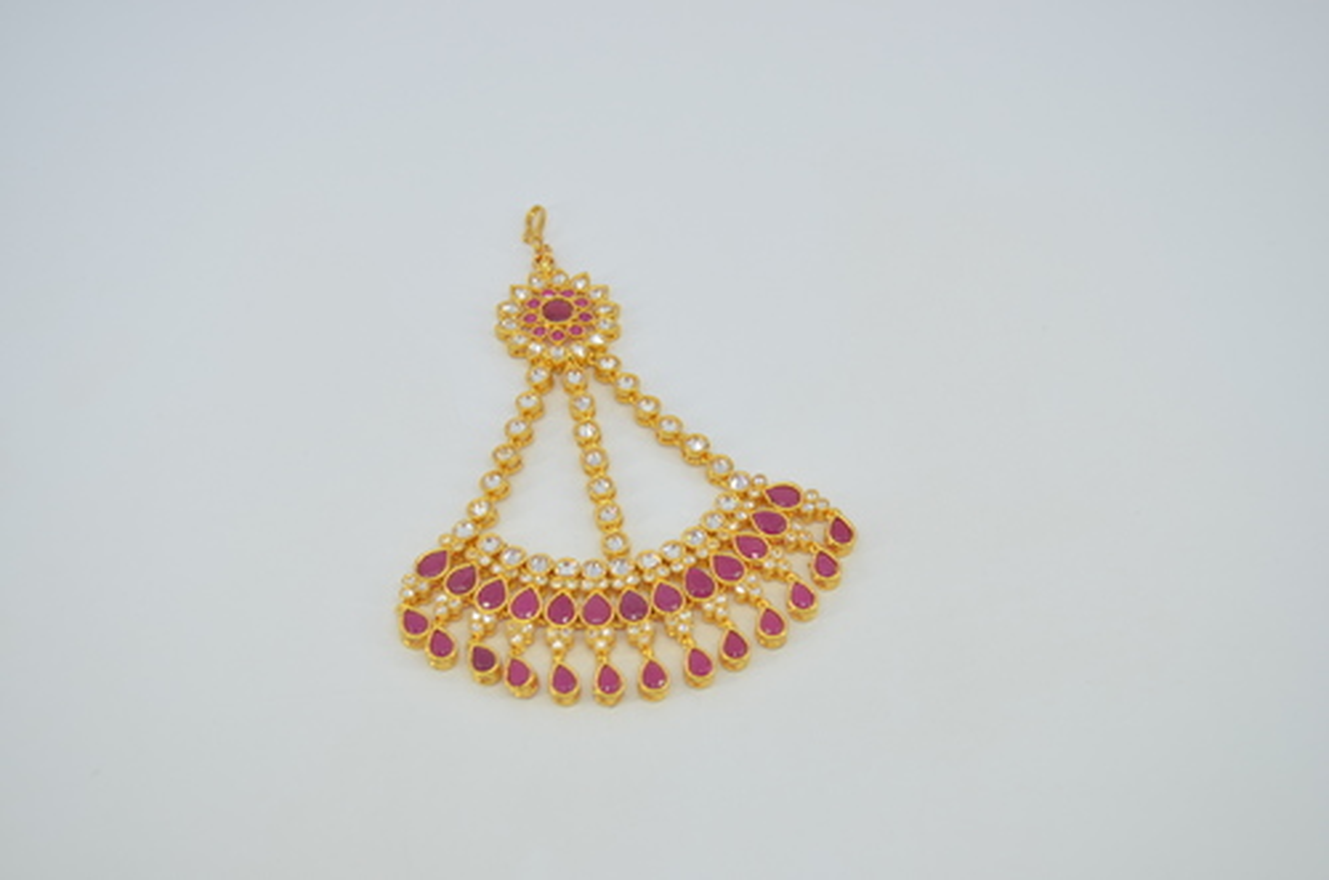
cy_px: 440
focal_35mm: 51
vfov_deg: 26.4
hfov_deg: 39.0
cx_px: 664
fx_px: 1879
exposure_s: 1/40
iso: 100
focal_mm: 34
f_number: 5
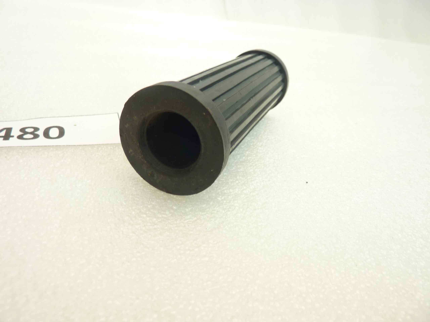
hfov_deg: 69.4
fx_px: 311
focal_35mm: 25
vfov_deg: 54.9
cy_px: 161
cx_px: 215
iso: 80
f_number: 3.3
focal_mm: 4.1
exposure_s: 1/15
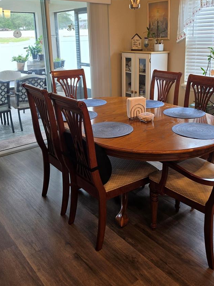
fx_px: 272
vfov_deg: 54.5
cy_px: 102
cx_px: 135
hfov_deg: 42.6
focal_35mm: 33
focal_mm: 6.5
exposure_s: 1/120
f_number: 1.4
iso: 32
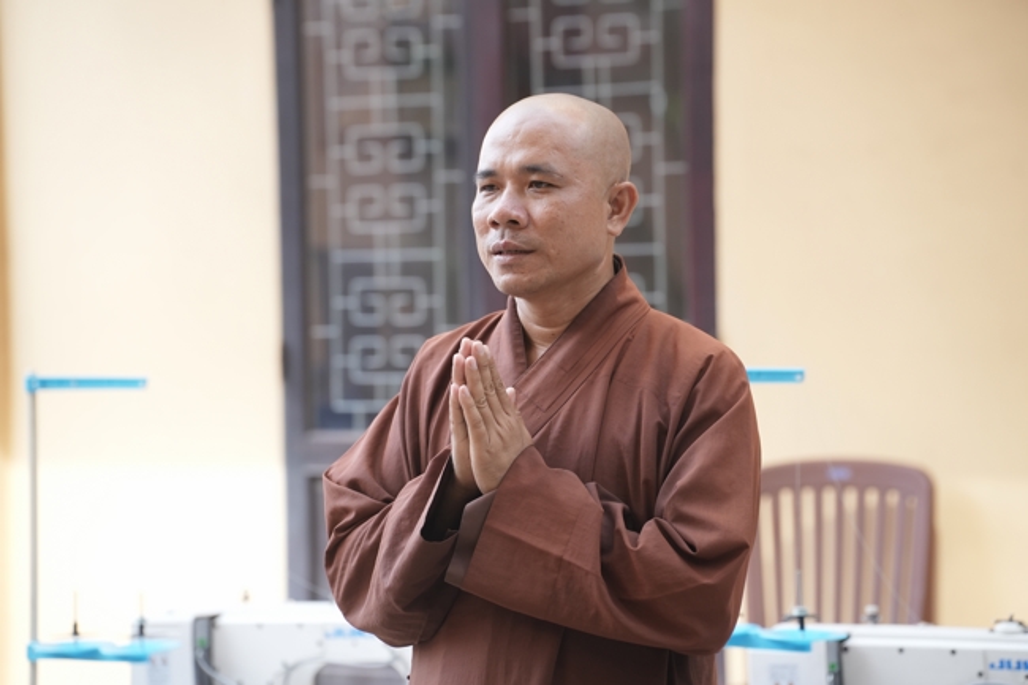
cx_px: 514
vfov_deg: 10.9
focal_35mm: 126
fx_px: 3597
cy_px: 342
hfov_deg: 16.3
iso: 800
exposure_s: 1/400
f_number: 4
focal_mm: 126
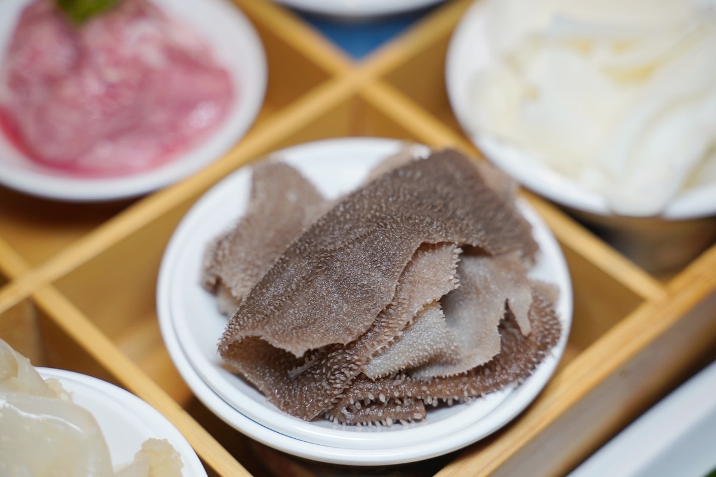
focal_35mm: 75
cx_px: 358
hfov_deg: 27.0
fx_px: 1492
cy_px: 238
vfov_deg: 18.2
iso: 250
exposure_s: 1/80
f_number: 4
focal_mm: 75
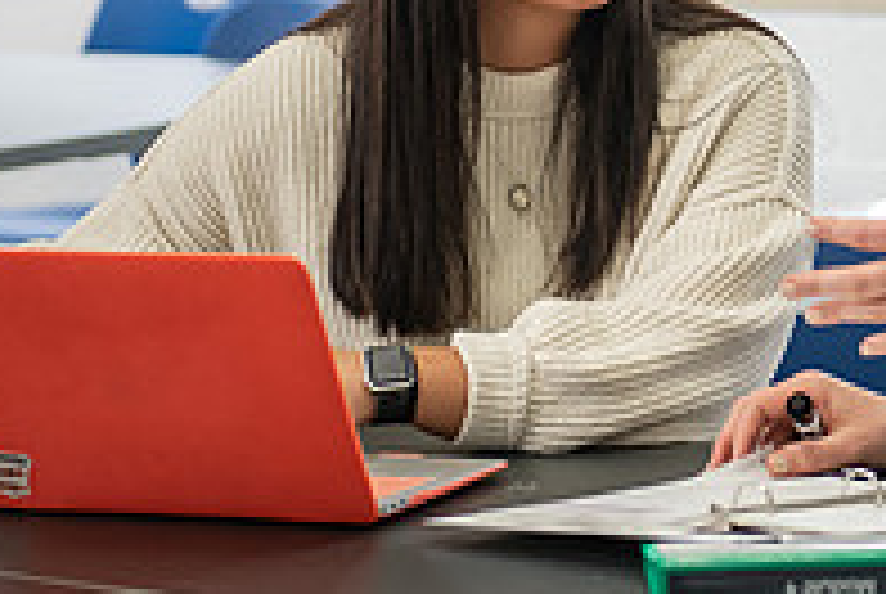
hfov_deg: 10.5
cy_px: -115
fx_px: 4782
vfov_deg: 7.1
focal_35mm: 194
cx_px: 841
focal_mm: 66
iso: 1000
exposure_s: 1/200
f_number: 2.8
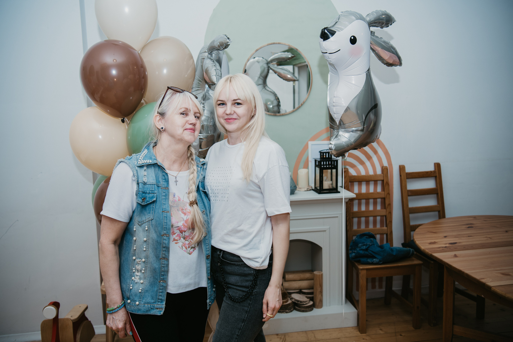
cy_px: 171
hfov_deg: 55.8
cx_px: 256
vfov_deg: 38.9
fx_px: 484
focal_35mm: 34
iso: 100
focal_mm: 34
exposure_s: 1/160
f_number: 3.5
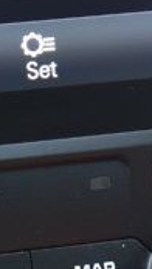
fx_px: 1783
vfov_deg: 8.4
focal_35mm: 249
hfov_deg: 4.9
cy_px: -150
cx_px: -54
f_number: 6.3
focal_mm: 27
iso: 400
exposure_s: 1/15
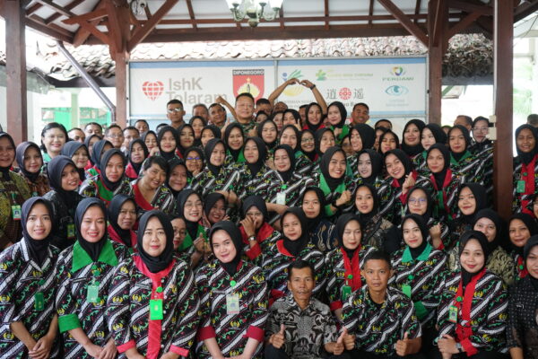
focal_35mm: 45
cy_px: 180
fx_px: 672
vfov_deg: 29.9
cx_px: 269
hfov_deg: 43.6
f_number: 6.3
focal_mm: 45
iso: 2000
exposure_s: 1/60
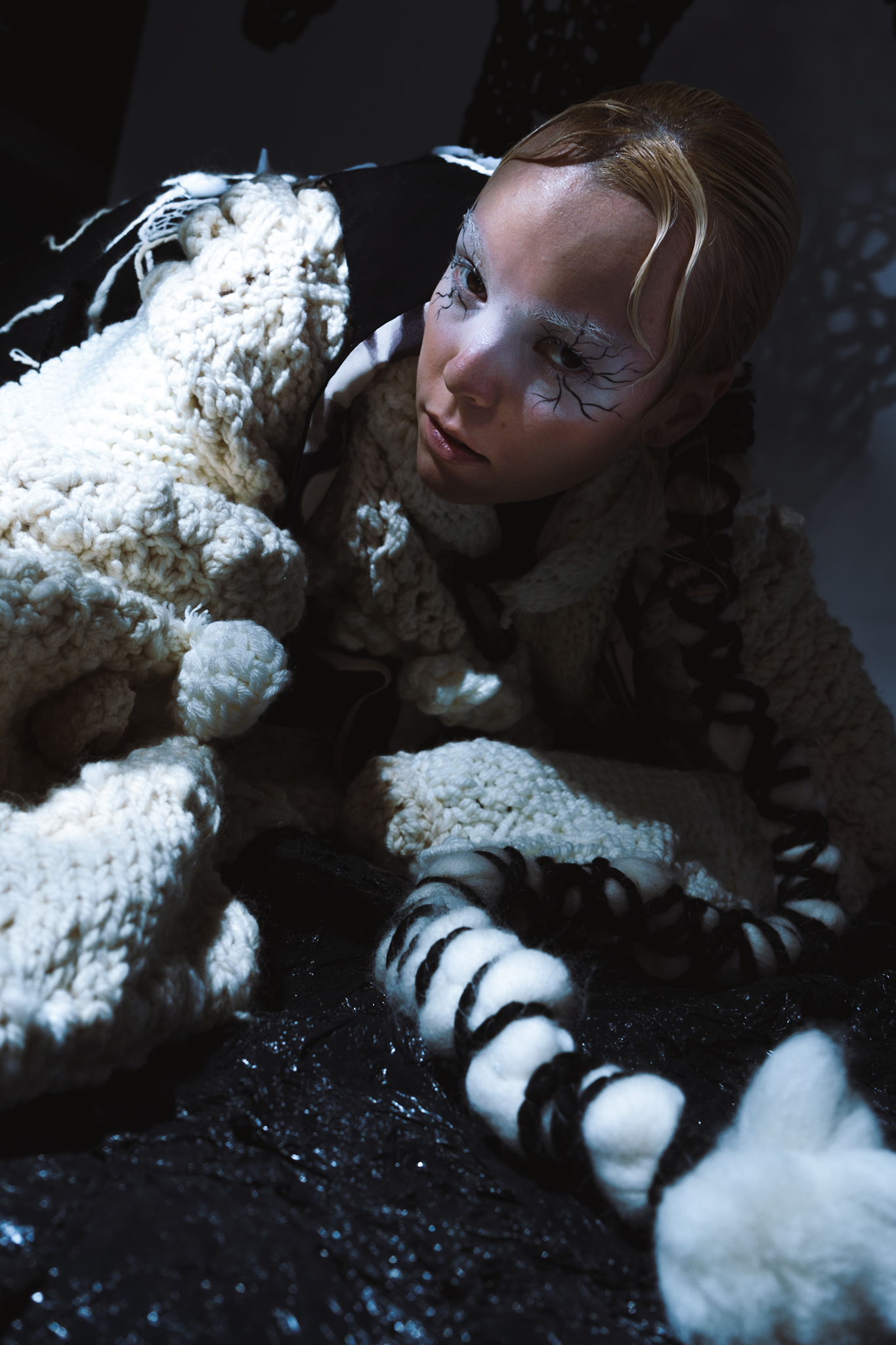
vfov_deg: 65.5
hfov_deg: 46.4
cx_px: 448
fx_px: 1045
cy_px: 672
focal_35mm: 28
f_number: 6.3
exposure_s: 1/125
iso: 100
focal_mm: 28
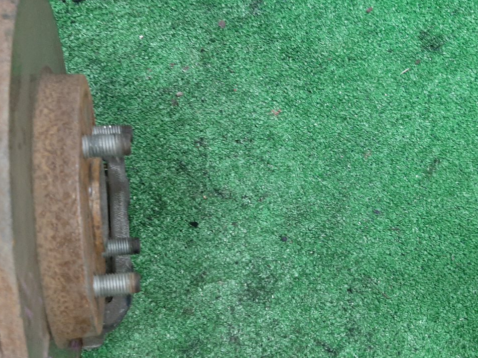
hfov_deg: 47.8
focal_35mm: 39
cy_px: 185
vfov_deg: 36.8
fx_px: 539
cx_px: 265
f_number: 1.7
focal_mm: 3.93
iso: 178
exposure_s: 1/33
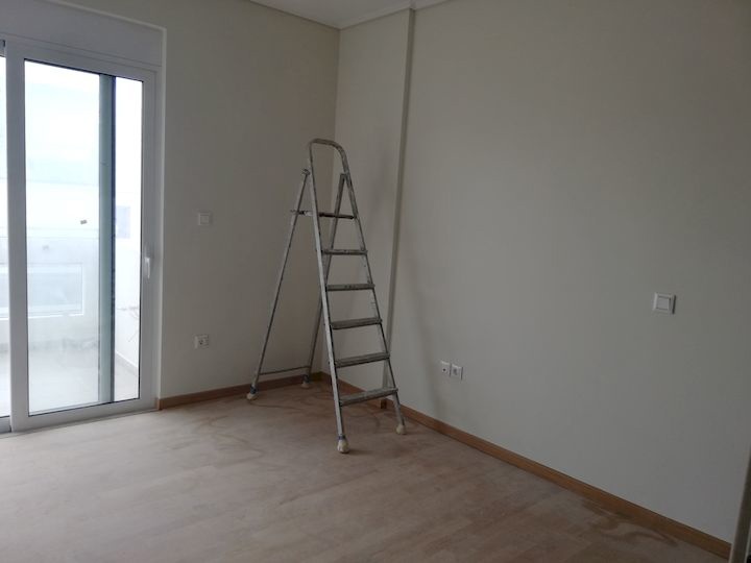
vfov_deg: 51.4
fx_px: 586
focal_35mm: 27
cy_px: 282
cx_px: 376
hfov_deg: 65.3
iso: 64
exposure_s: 1/50
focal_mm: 3.81
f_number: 2.2
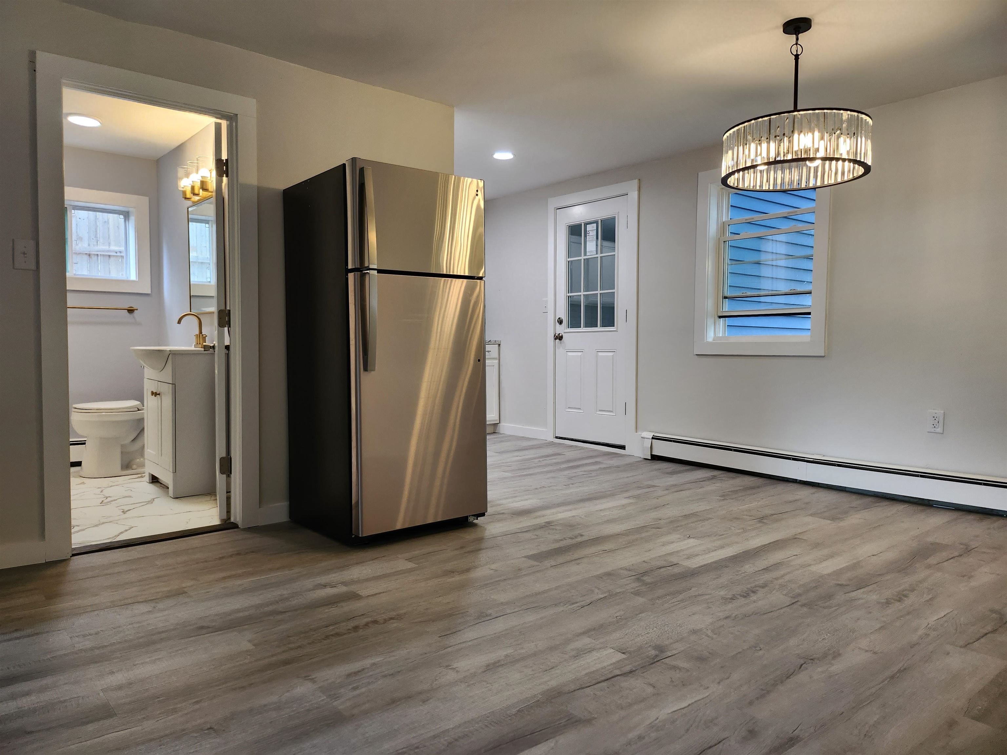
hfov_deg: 71.6
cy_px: 378
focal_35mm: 24
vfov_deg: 56.8
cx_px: 504
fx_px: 698
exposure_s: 1/120
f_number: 1.8
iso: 160
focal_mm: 5
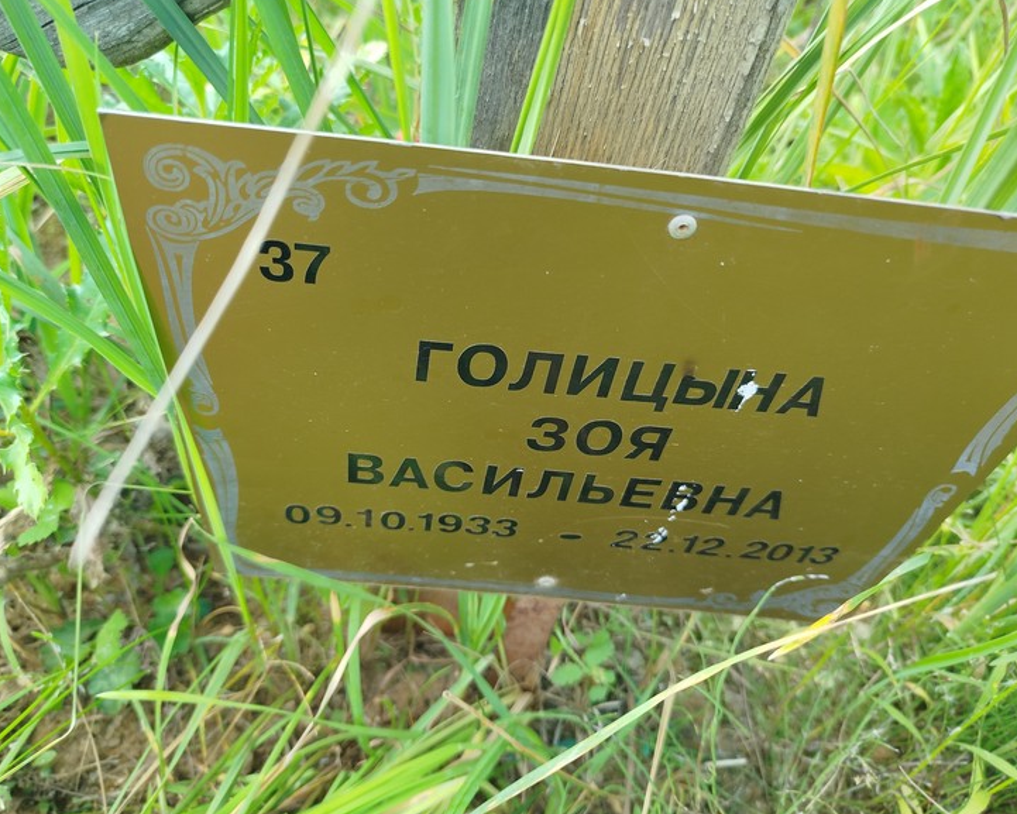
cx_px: 487
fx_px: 783
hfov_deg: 66.0
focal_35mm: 26
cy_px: 405
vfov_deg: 54.9
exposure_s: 1/100
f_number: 1.7
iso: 64
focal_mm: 5.31
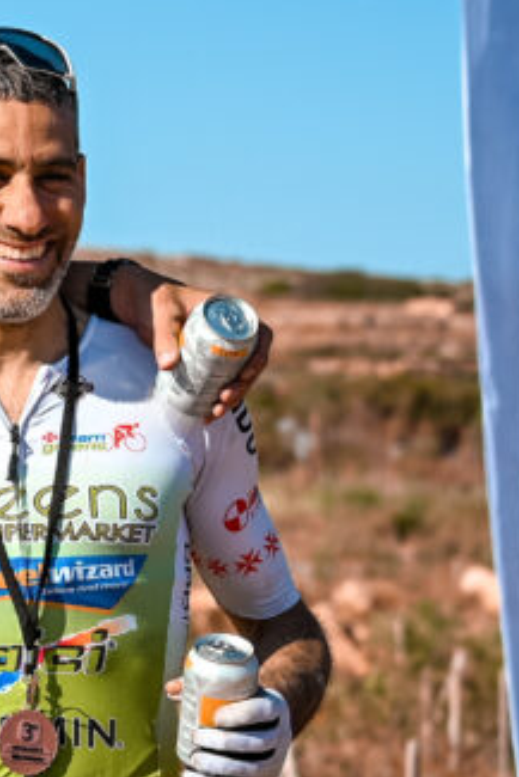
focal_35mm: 192
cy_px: 312
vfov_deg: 10.7
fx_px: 4147
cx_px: -426
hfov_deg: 7.0
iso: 100
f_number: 2.8
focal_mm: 41
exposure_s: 1/3200
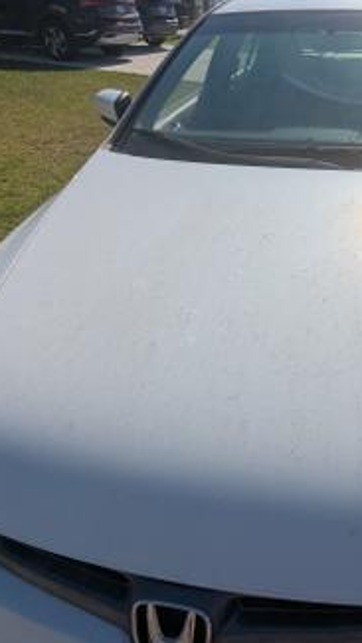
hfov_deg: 40.9
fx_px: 460
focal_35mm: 27
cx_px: 297
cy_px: 293
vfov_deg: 69.7
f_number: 2.2
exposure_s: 1/4902
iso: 50
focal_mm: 2.35
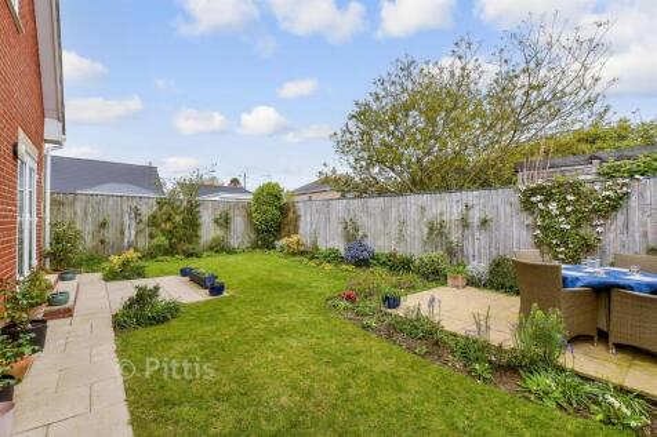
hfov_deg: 100.4
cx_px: 328
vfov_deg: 77.3
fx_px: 274
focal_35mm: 15
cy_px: 218
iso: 160
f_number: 8
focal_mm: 10
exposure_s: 1/100
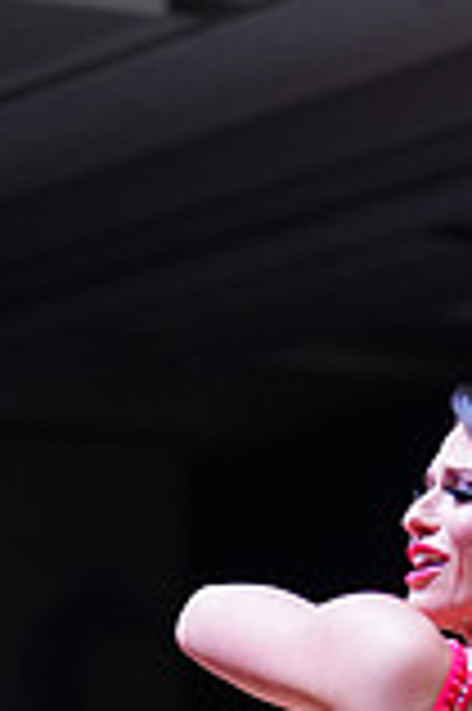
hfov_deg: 5.3
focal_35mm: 257
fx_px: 5065
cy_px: 1120
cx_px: 164
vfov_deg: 7.8
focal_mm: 70
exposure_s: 1/500
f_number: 2.8
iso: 1000
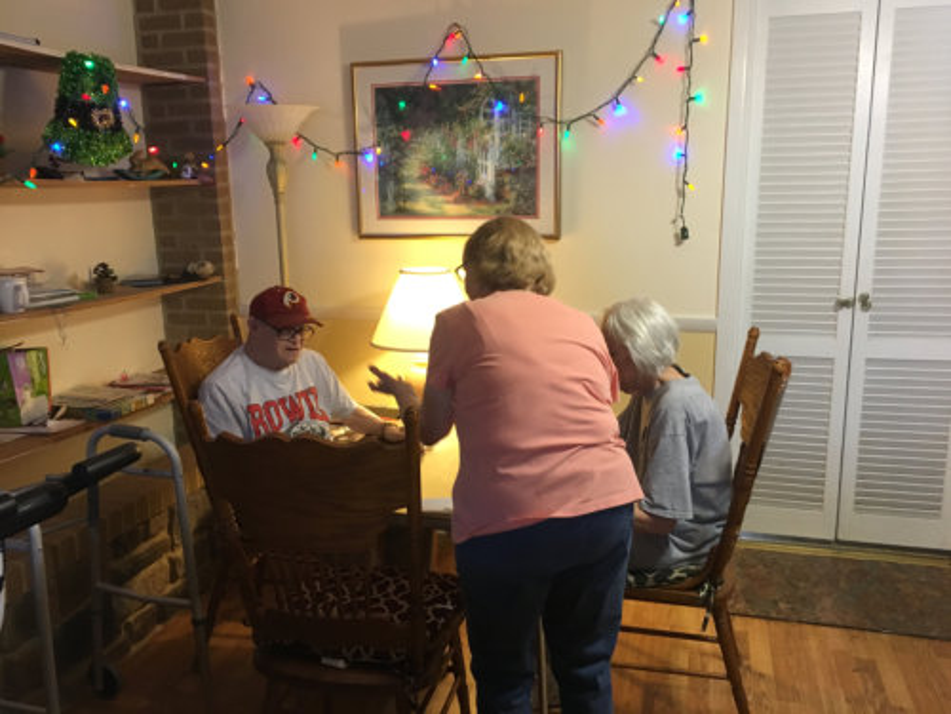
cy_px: 357
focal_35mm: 29
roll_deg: +0.5
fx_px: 797
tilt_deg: -13.2
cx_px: 476
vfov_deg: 48.2
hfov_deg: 61.7
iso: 160
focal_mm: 4.15
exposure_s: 1/30
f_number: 2.2
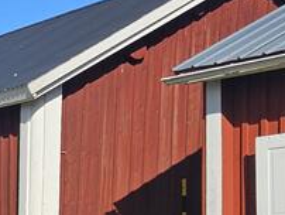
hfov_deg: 13.0
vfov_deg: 11.0
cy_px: 291
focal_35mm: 131
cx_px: -285
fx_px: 1080
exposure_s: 1/2450
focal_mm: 5.4
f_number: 1.8
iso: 25
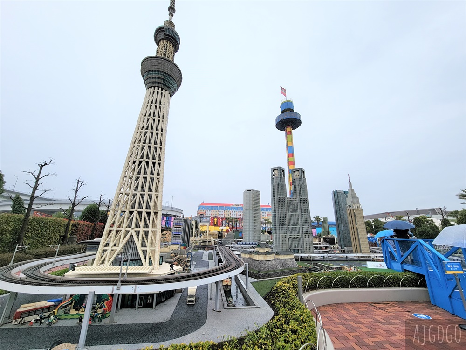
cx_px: 233
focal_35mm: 13
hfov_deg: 106.2
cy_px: 175
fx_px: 175
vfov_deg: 89.9
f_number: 2.2
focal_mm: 2.2
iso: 50
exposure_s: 1/732
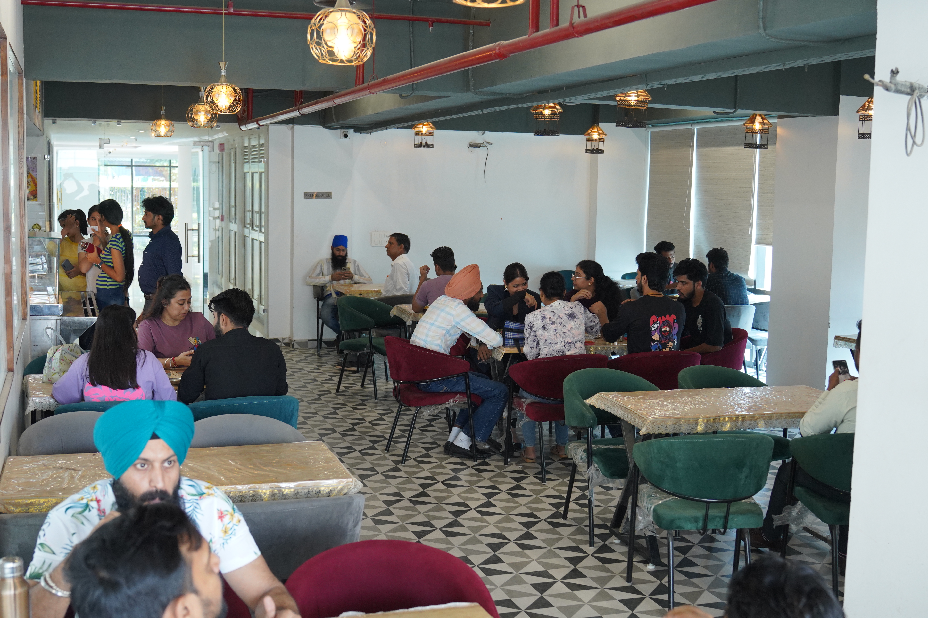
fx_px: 1083
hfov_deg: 46.4
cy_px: 309
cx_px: 464
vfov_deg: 31.9
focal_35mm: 42
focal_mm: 28
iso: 800
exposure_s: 1/125
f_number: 3.5
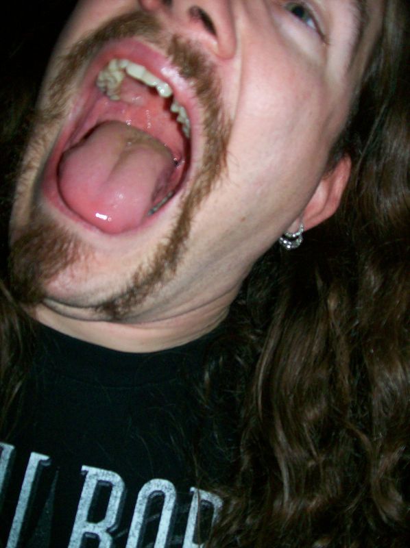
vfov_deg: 51.4
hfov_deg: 39.6
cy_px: 274
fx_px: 570
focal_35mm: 36
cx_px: 205
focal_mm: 6
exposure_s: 1/64
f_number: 2.7
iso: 140
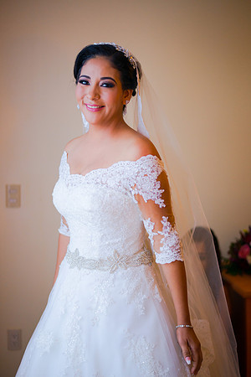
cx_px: 126
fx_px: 523
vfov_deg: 39.6
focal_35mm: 50
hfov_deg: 27.0
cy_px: 188
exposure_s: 1/640
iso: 640
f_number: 1.8
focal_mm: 50
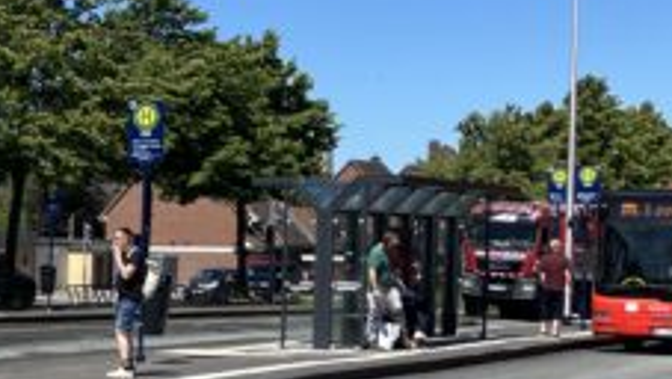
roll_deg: -0.5
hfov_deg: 19.5
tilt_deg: -4.6
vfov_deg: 11.7
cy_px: 379
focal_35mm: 103
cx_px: -133
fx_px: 1836
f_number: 1.8
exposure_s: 1/2315
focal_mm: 3.99
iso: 32
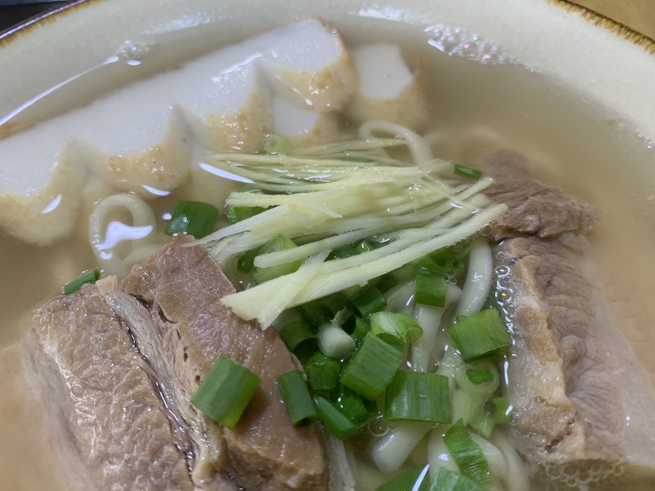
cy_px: 246
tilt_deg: -56.9
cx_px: 328
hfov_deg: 67.3
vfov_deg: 53.1
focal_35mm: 26
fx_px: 492
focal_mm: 4.25
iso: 100
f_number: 1.8
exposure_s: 1/77
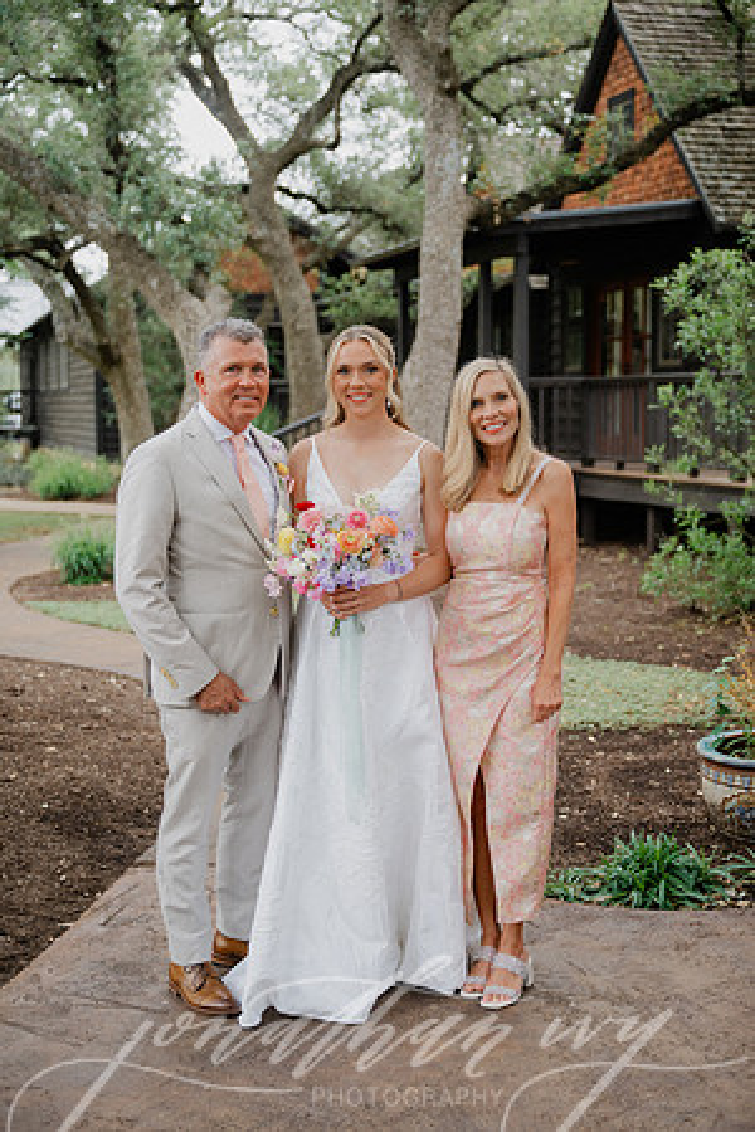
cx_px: 378
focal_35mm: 53
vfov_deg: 37.5
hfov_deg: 25.5
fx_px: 1667
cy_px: 566
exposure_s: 1/640
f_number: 2.8
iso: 400
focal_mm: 53
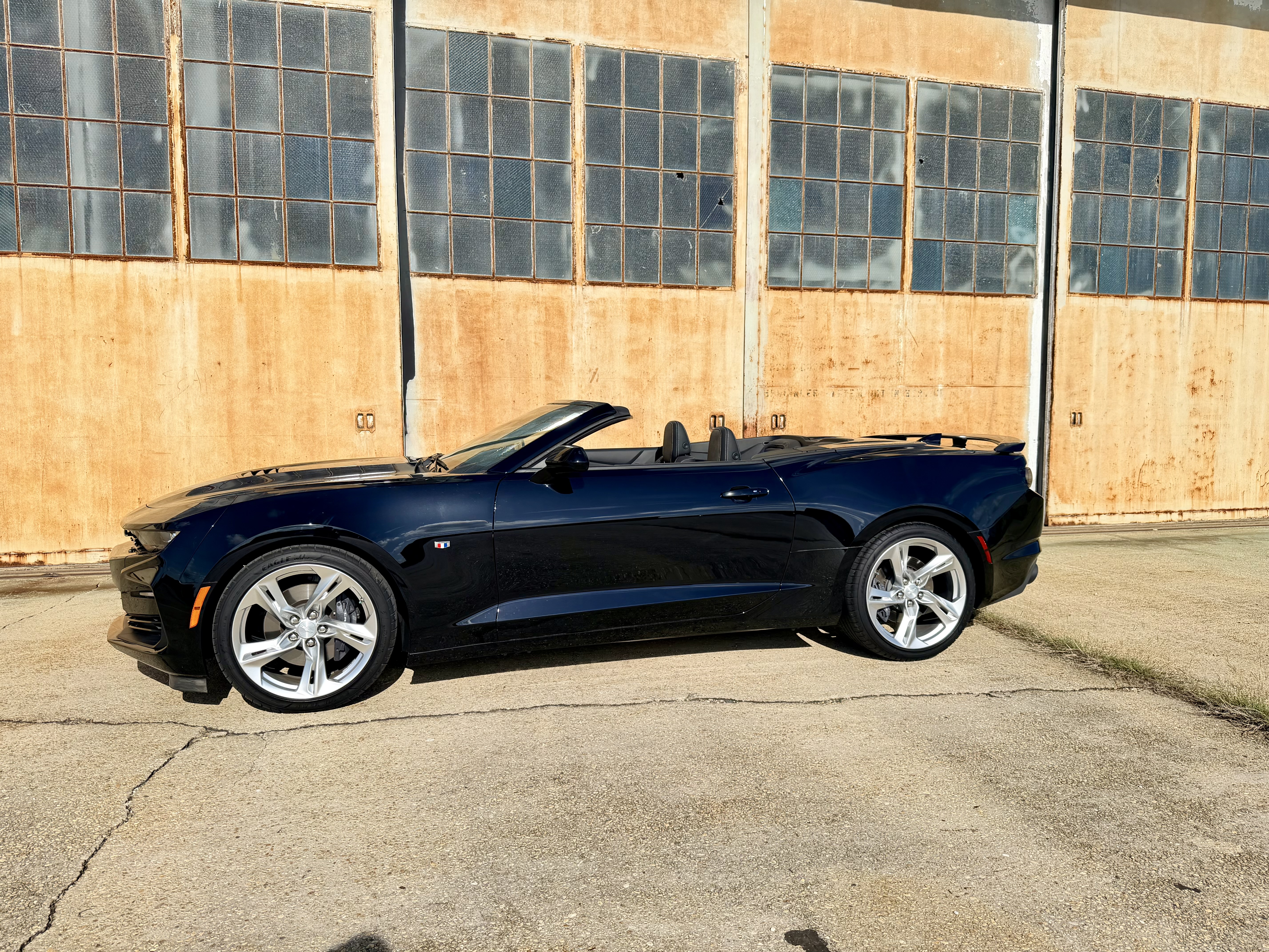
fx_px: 880
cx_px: 634
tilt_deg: -3.8
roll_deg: +0.4
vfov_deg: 56.8
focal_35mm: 24
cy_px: 476
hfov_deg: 71.6
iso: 80
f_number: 1.78
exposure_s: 1/6711
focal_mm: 6.76
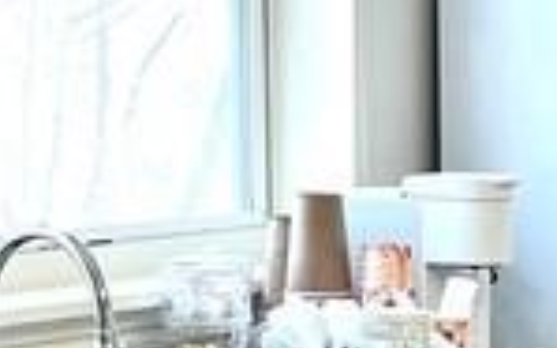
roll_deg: +0.0
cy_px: 228
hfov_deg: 11.0
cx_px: 531
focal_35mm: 189
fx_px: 2868
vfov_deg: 6.9
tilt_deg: -5.3
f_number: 1.6
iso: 40
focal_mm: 5.1
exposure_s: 1/120
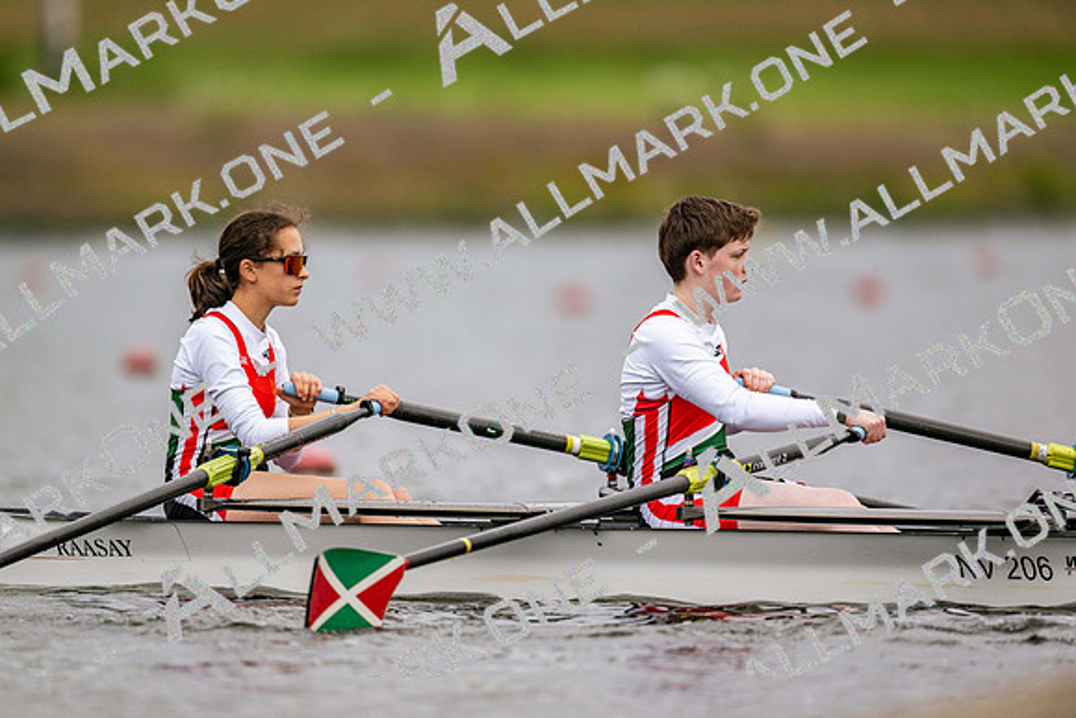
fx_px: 17937
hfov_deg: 3.4
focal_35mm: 600
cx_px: 538
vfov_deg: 2.3
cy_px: 359
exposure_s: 1/2500
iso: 400
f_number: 4
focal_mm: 600
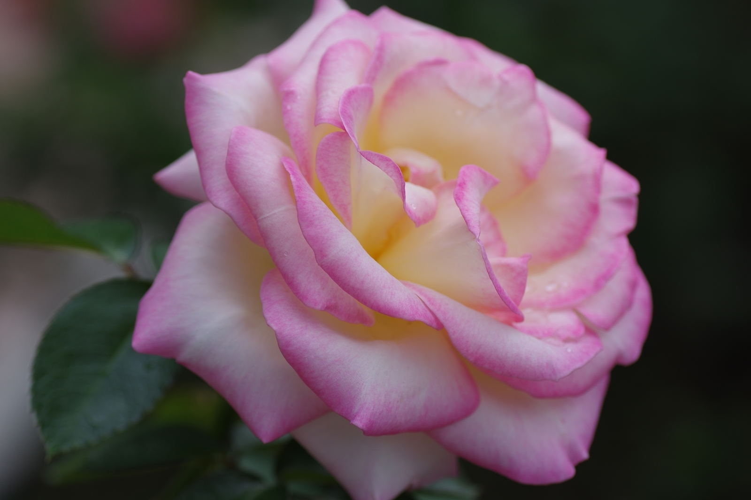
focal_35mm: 135
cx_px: 376
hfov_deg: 15.2
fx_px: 2814
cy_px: 250
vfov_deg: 10.1
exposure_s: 1/320
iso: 100
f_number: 5
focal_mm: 90
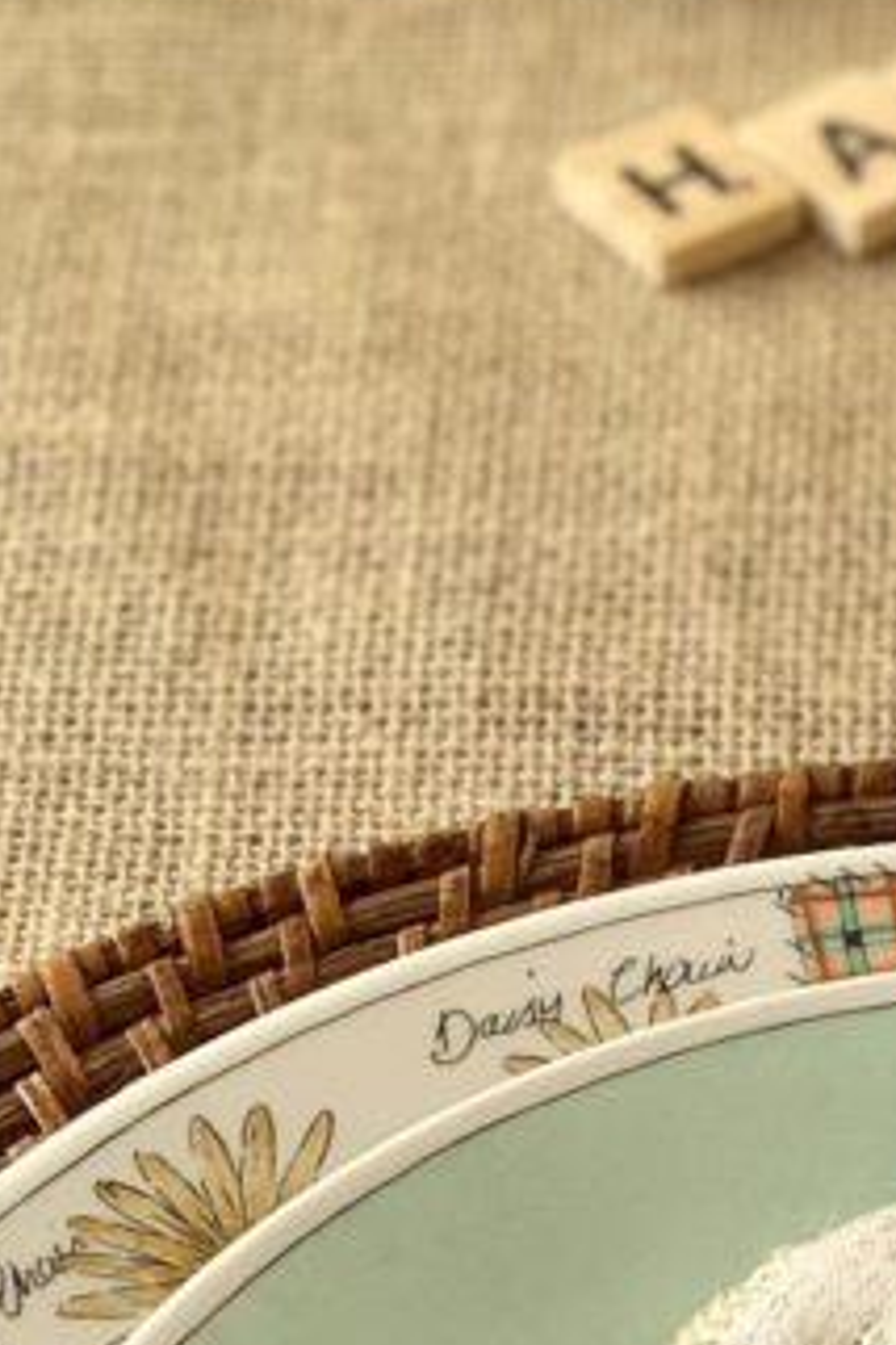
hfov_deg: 5.2
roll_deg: +2.6
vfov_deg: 7.8
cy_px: 792
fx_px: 9818
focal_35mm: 263
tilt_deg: -41.2
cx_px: 1264
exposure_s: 1/122
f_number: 2.4
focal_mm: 6
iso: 16
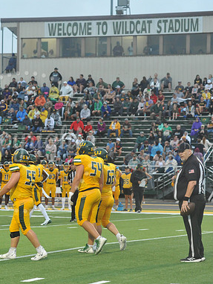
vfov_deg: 11.3
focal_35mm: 175
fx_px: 1434
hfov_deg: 8.5
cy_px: 141
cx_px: 25
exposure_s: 1/320
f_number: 5
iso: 4000
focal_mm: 120
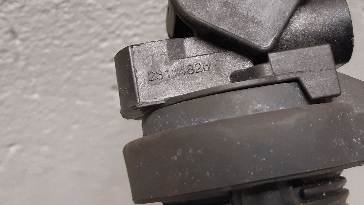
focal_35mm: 32
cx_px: 171
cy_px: 60
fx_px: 309
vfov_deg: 36.1
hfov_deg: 61.0
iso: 250
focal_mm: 3.93
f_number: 1.7
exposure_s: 1/33
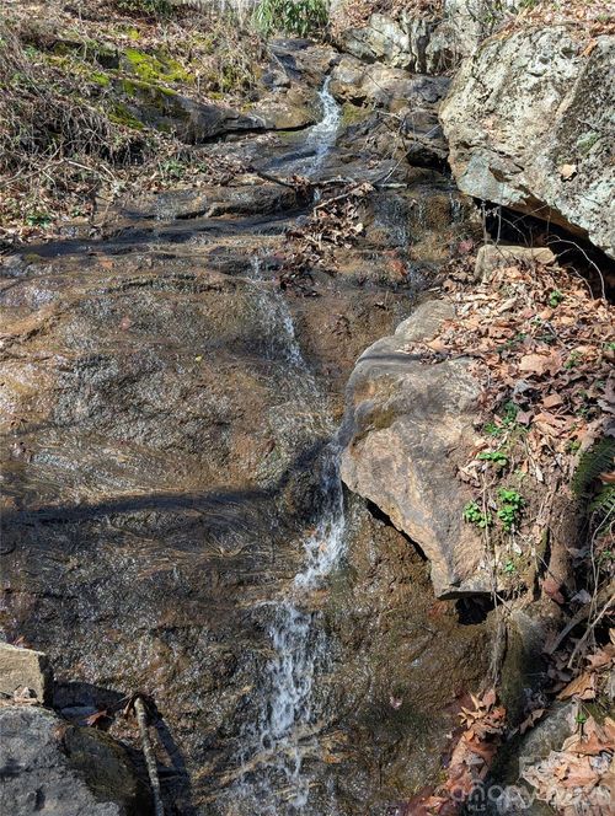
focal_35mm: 24
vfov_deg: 71.5
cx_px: 308
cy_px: 408
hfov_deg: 56.9
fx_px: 567
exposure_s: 1/220
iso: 21
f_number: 1.68
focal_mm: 6.9
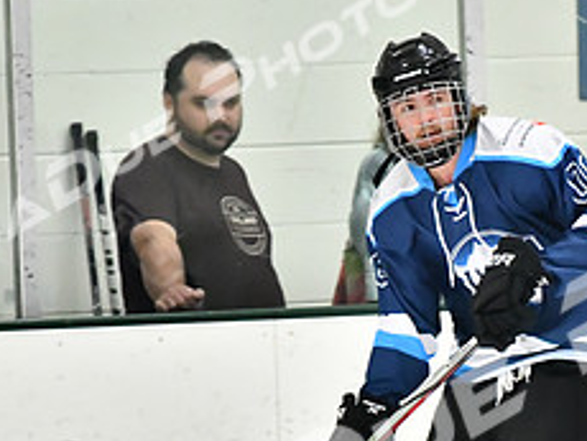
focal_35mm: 691
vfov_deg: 2.2
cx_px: 421
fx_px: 11730
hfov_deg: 2.9
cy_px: 412
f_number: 2.8
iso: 6400
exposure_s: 1/1250
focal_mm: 190
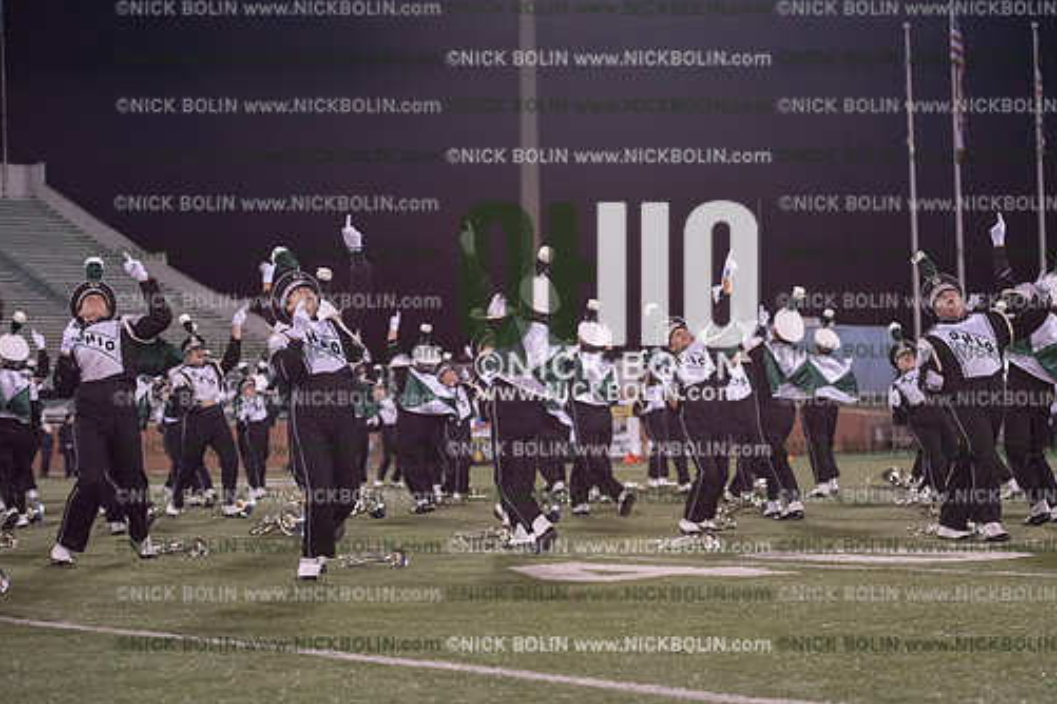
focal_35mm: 81
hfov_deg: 25.0
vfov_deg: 16.8
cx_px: 608
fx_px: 2378
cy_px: 302
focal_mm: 70
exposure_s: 1/1250
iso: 5000
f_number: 3.2
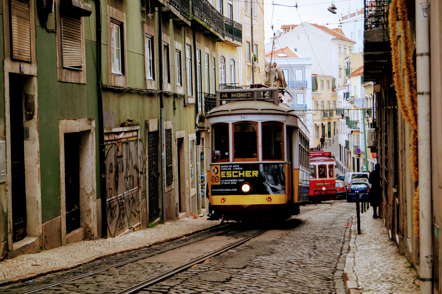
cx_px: 233
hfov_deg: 31.4
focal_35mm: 64
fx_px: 785
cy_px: 151
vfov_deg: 21.2
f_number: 5
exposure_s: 1/160
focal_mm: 40
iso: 160
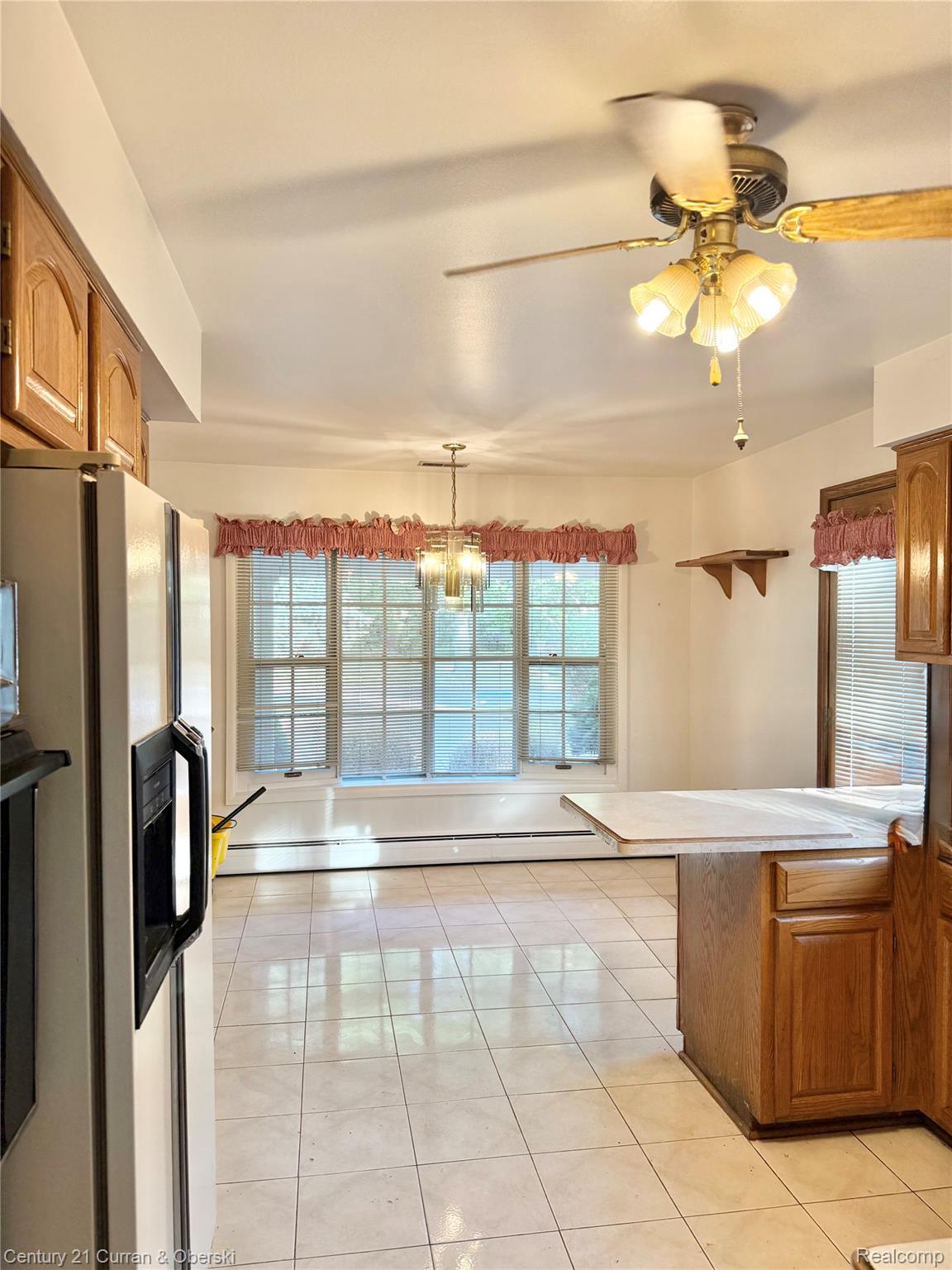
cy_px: 635
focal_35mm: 24
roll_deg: -0.1
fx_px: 880
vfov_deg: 71.6
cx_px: 476
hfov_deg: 56.8
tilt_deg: -1.3
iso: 200
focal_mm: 6.76
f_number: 1.78
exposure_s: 1/194
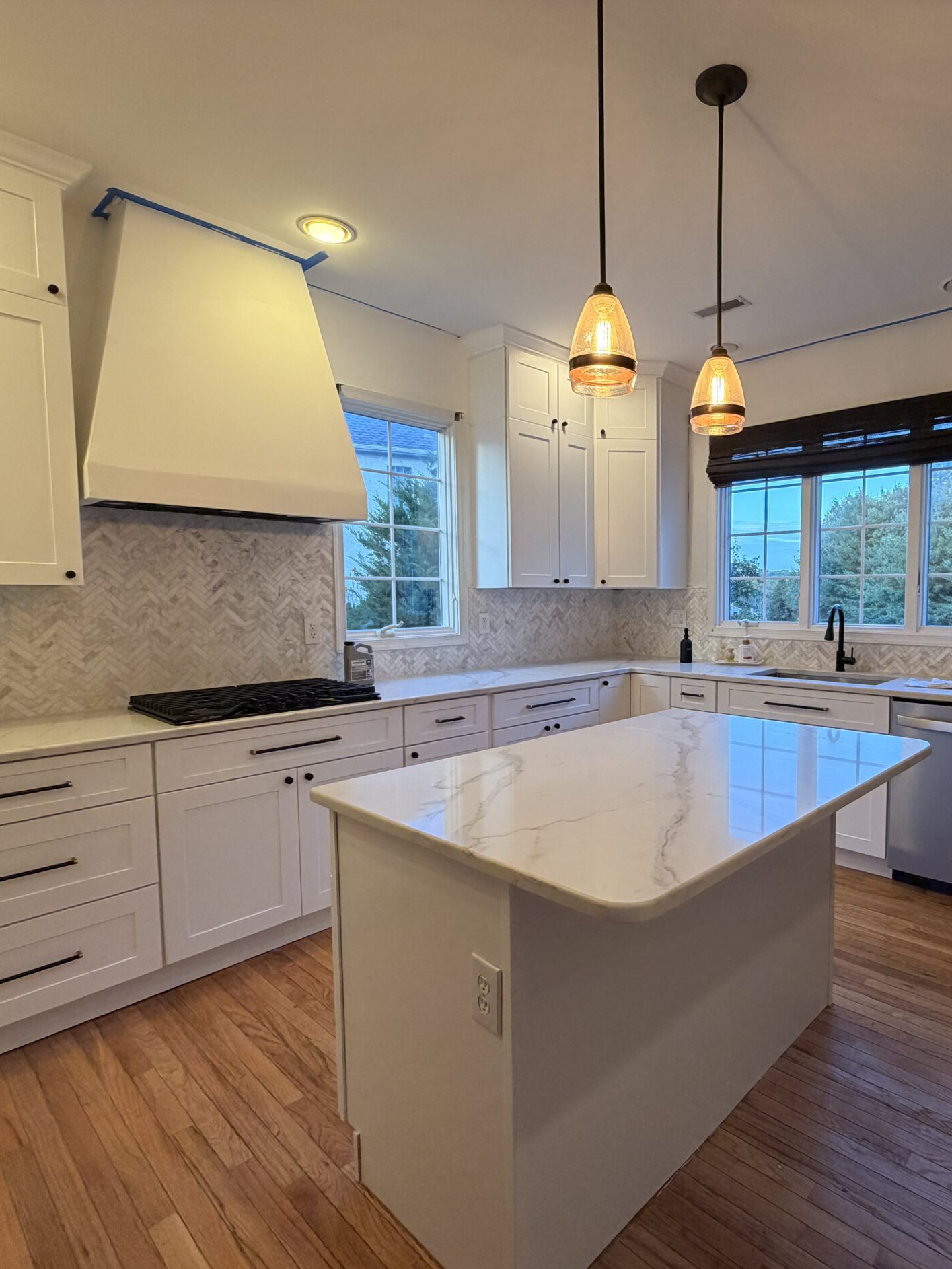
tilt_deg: -4.2
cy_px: 644
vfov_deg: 84.7
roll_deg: +0.3
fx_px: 697
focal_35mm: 19
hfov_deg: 67.2
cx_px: 617
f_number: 2.2
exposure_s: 1/120
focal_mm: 2.22
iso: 250
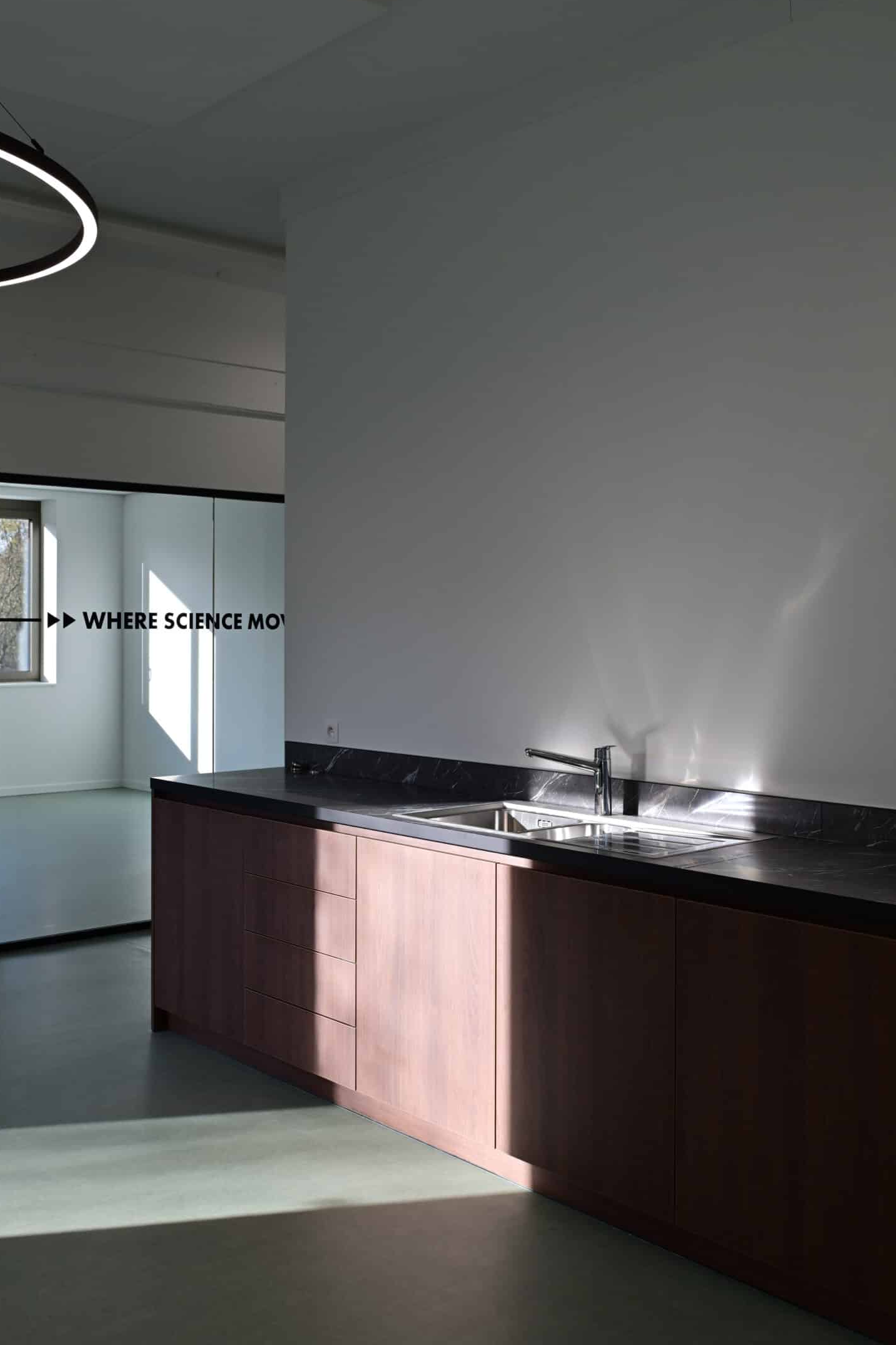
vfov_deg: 51.9
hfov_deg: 35.9
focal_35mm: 37
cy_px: 633
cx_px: 431
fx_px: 1381
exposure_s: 1/125
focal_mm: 31
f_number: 7.1
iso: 200
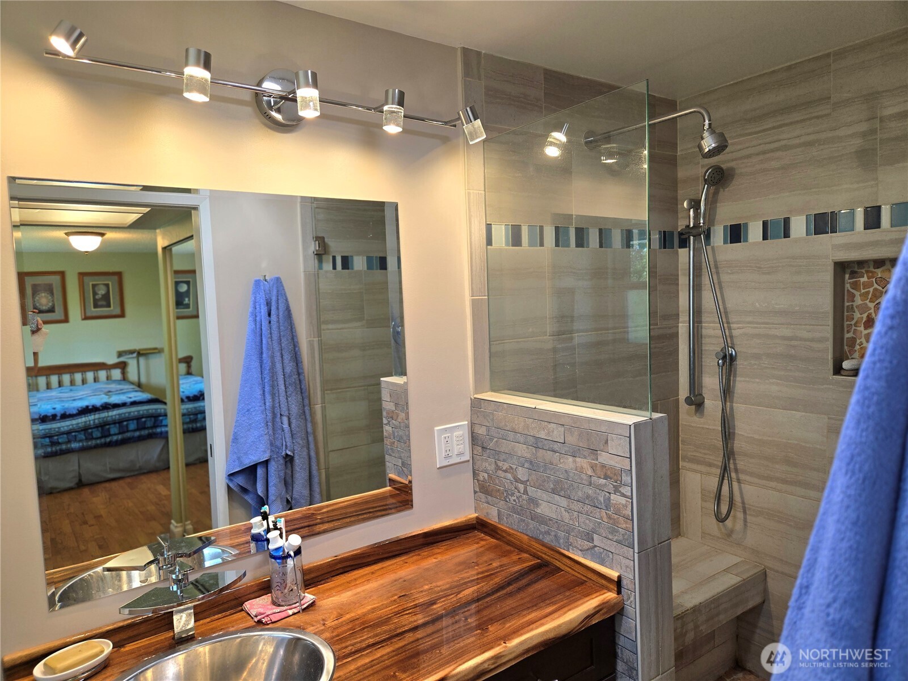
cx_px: 454
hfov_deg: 73.9
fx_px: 603
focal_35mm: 23
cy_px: 340
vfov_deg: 58.9
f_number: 1.8
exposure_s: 1/120
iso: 100
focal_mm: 5.4
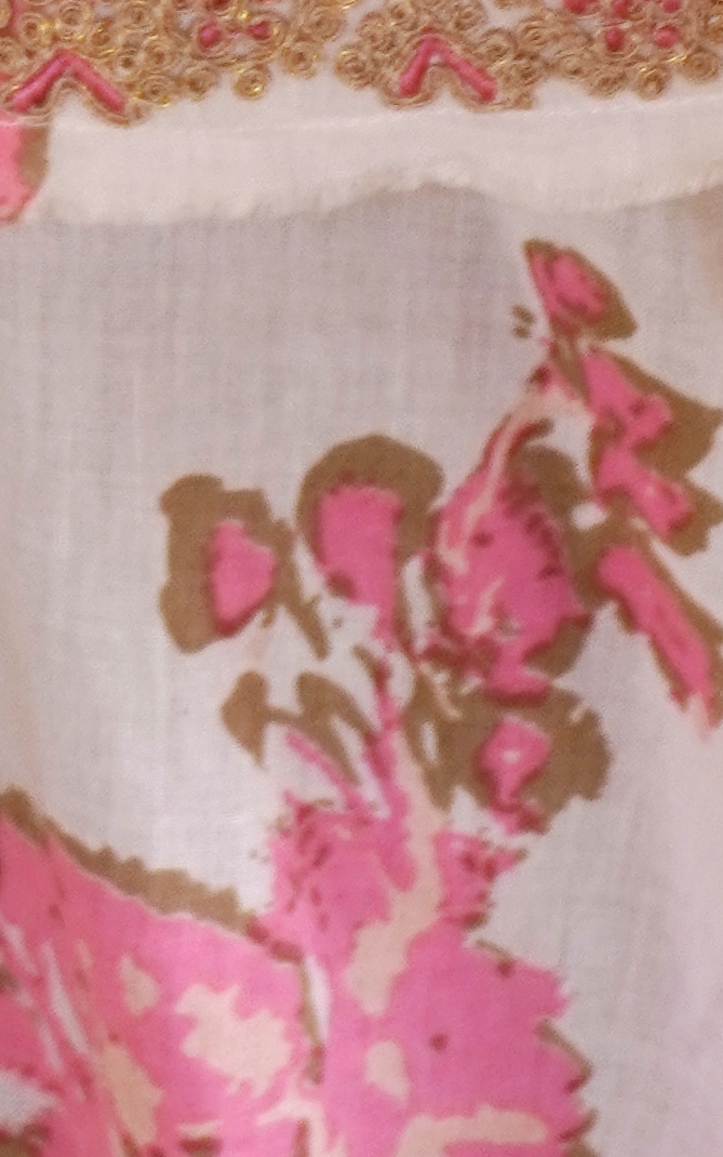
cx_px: 312
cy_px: -1588
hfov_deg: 4.6
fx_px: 8915
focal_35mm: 283
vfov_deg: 7.0
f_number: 5
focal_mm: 33
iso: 320
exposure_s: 1/160
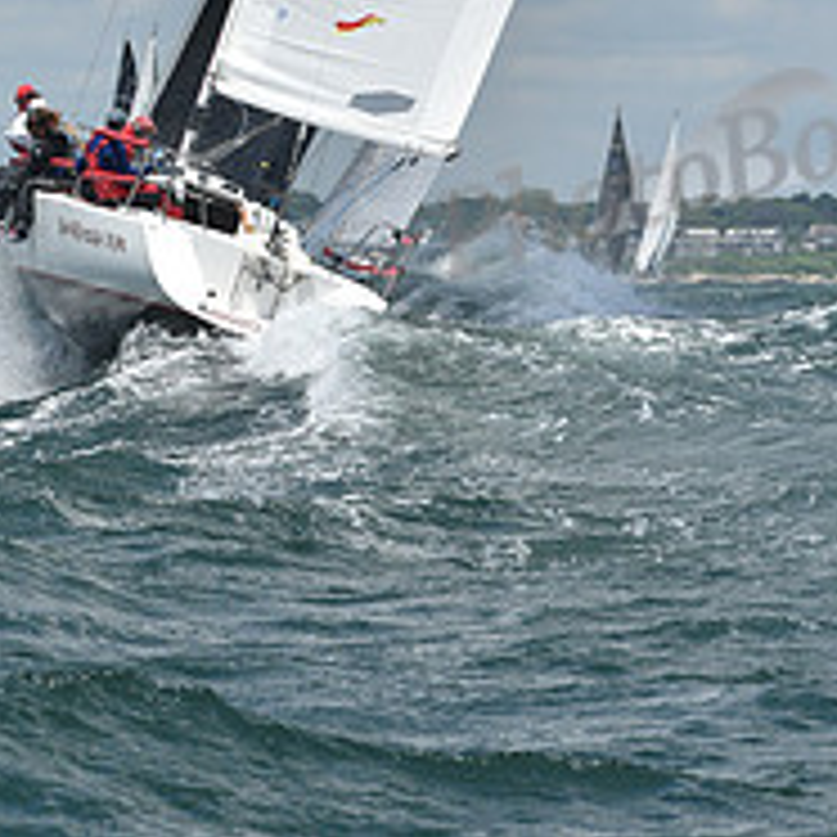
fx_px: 7632
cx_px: 205
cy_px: -464
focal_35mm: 279
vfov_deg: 6.2
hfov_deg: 6.3
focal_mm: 105
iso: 250
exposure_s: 1/1250
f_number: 9
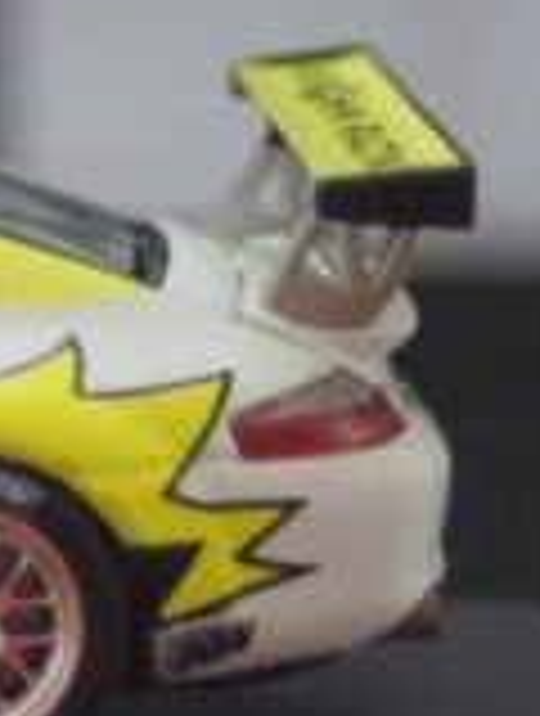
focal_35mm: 380
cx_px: -531
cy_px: 563
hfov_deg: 3.9
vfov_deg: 5.2
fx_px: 7872
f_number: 5.6
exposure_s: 1/160
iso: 1600
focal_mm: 70
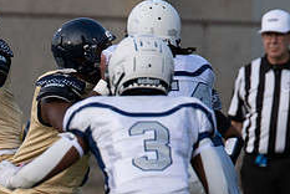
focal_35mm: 1226
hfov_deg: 1.7
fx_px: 9888
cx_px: -34
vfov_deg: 1.1
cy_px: 349
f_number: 4.5
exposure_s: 1/1000
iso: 400
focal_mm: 300
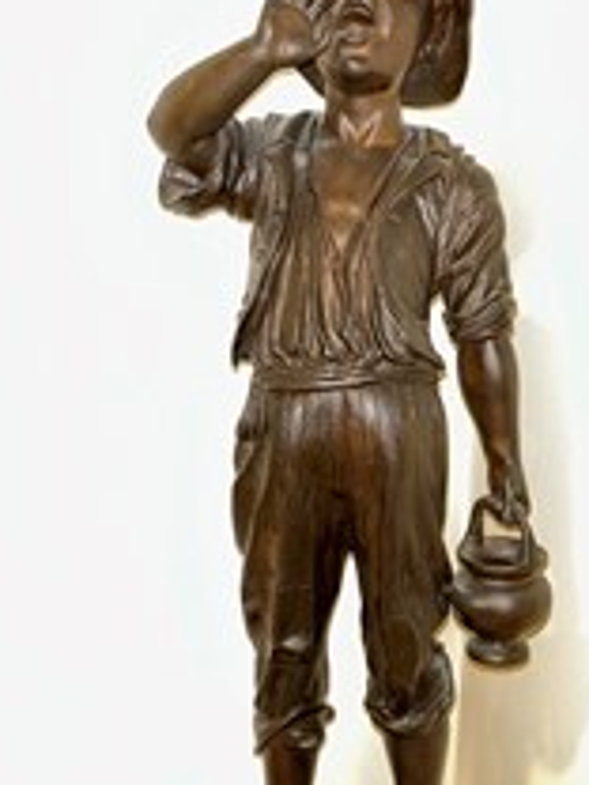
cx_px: 393
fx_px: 1134
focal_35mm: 50
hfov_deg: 28.9
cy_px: 494
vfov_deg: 37.9
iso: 50
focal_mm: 5.7
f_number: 1.5
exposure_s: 1/16
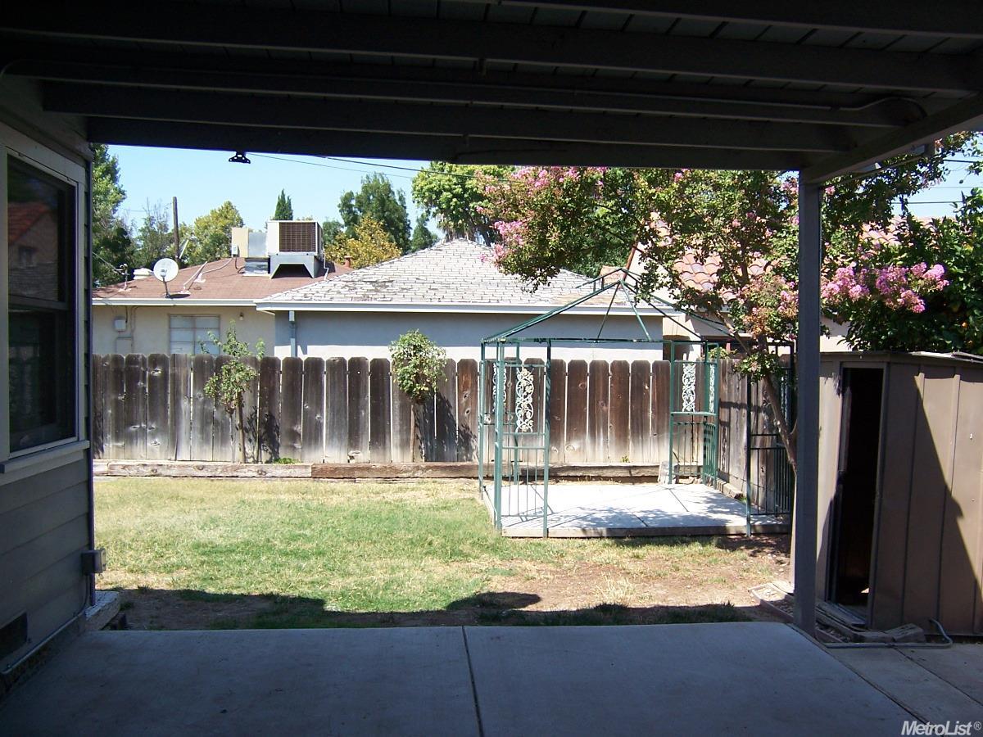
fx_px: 937
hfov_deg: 55.4
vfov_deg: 42.9
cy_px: 368
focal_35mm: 33
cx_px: 492
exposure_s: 1/500
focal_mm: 5.5
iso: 80
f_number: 3.4
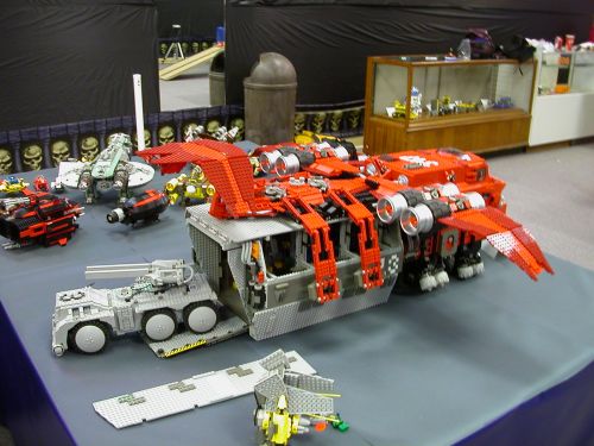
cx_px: 297
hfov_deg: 50.1
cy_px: 223
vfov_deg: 38.7
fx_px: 635
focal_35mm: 37
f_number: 2.7
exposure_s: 1/4.2
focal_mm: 5.6
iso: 114
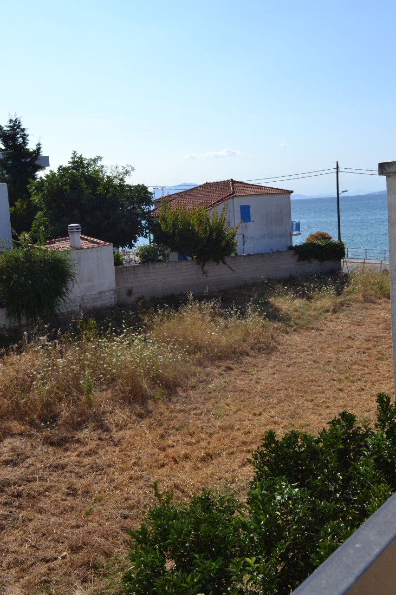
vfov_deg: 49.6
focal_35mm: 39
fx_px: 644
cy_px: 298
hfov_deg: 34.2
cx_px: 198
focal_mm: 26
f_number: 10
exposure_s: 1/200
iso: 100
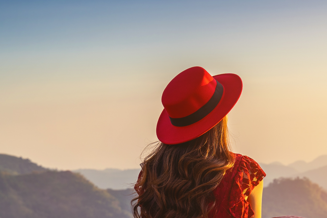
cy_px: 133
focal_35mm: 125
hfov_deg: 16.2
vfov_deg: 11.0
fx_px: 1135
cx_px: 281
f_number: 7.1
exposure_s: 1/200
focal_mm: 54
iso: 100
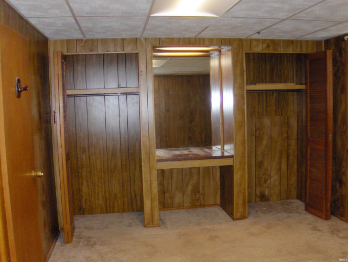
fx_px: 352
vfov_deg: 40.8
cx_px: 174
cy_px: 131
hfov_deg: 52.6
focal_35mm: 35
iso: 100
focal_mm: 7.5
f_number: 2.8
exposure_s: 1/60
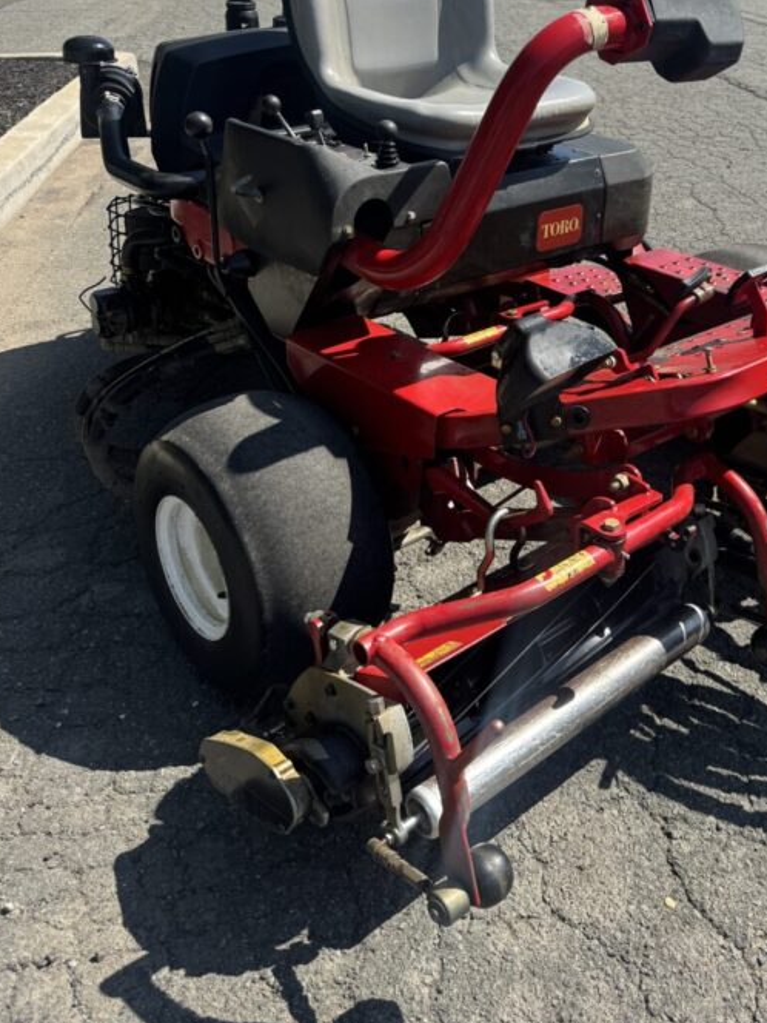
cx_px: 531
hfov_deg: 38.1
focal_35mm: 37
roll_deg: -2.7
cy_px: 294
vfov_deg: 48.7
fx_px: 1093
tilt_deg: -17.9
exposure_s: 1/3096
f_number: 1.78
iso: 80
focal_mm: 6.76
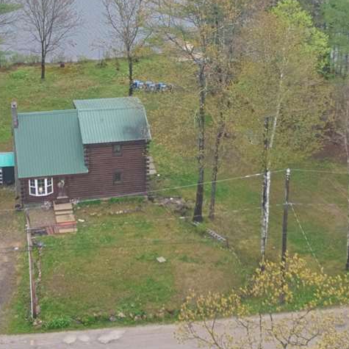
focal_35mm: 121
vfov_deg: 14.3
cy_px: 62
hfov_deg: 14.4
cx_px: 170
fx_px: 1380
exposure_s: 1/80
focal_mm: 8.38
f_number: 2.8
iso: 100
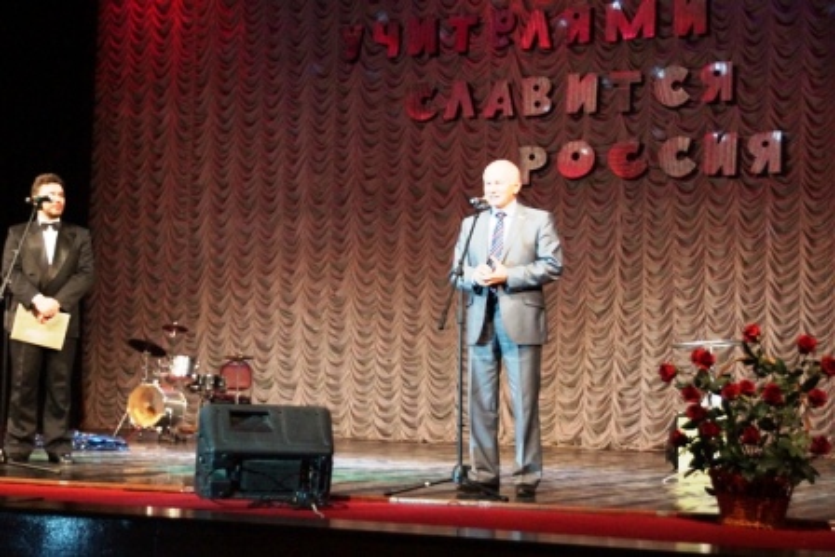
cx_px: 418
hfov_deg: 33.4
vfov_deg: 22.6
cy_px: 278
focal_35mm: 60
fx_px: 1392
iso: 2500
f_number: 4.5
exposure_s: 1/125
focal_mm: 40
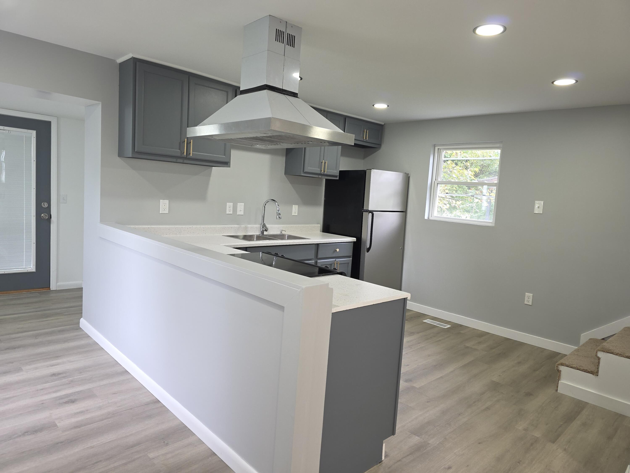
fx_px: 419
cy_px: 236
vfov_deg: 58.9
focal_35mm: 23
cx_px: 315
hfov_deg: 73.9
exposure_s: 1/60
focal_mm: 6.3
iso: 100
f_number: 1.7
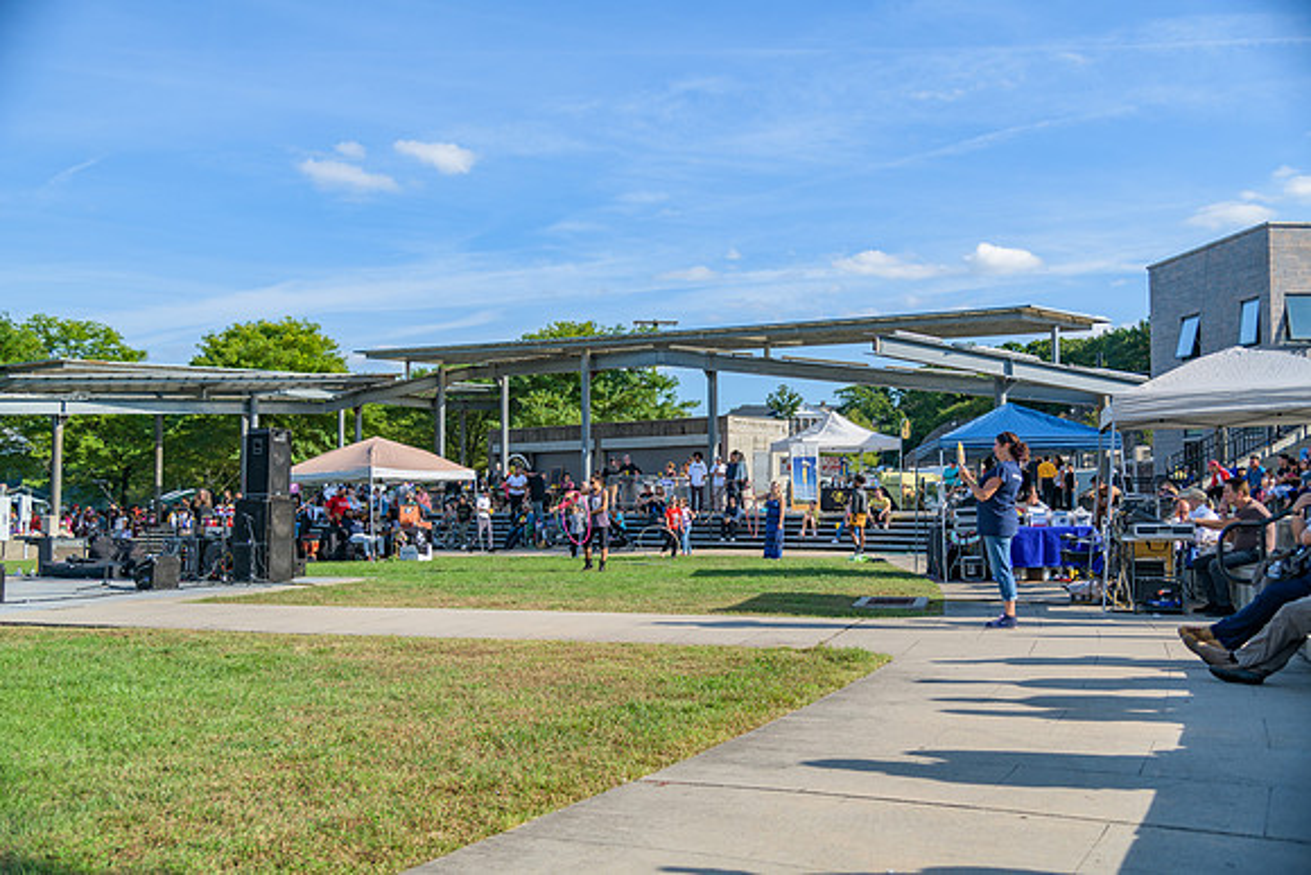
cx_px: 656
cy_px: 438
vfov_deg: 38.9
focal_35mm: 34
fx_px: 1238
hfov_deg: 55.8
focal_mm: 34
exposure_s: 1/200
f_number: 4
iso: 64
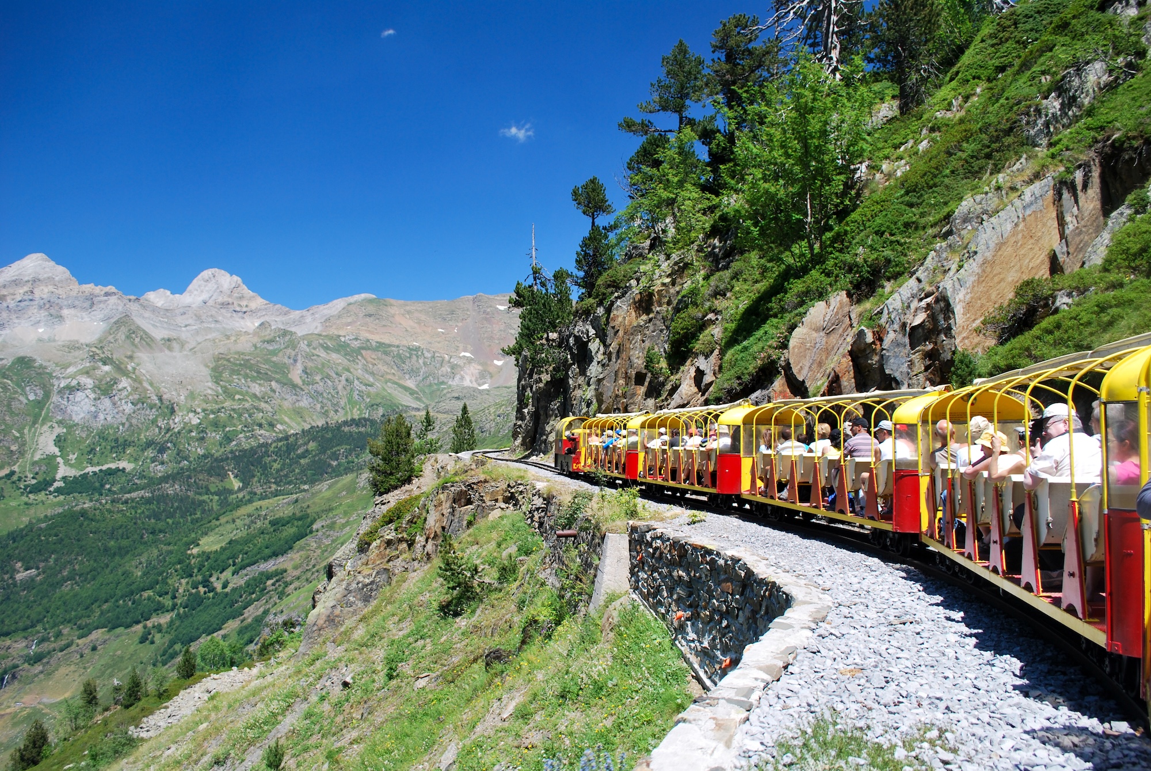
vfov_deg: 48.1
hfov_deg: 67.3
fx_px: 864
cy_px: 386
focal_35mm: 27
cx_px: 576
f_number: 5.6
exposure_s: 1/125
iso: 125
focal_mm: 18
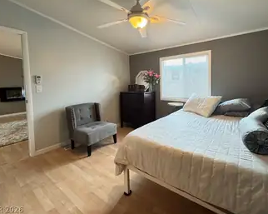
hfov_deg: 89.1
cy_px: 90
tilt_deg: -3.3
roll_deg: +0.8
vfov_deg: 76.3
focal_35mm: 17
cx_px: 154
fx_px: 135
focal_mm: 2.22
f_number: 2.2
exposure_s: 1/60
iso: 200
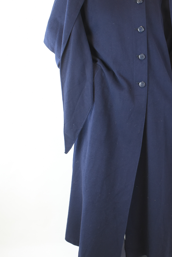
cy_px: 116
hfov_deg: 24.0
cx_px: 123
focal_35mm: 56
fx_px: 401
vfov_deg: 35.6
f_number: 4
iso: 640
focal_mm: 24
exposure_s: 1/60
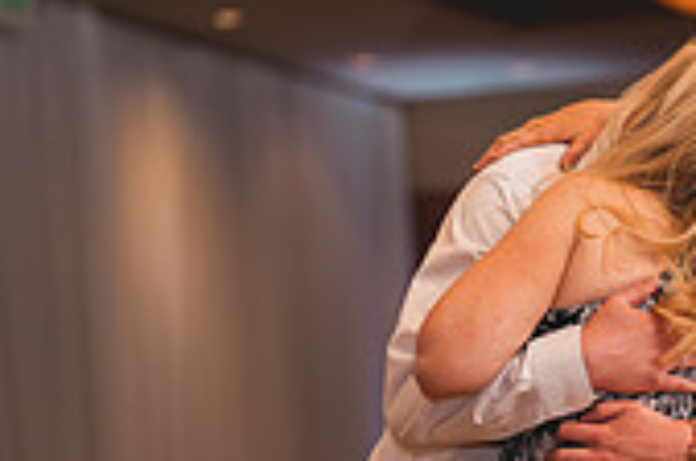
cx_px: 663
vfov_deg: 7.9
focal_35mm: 172
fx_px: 3319
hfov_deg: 11.9
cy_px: 410
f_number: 1.2
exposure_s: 1/250
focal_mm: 50
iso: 125
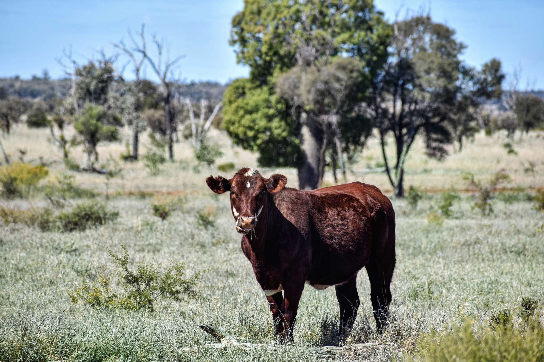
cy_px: 181
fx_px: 4420
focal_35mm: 292
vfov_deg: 4.7
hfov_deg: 7.0
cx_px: 272
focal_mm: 195
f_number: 7.1
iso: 200
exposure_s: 1/800
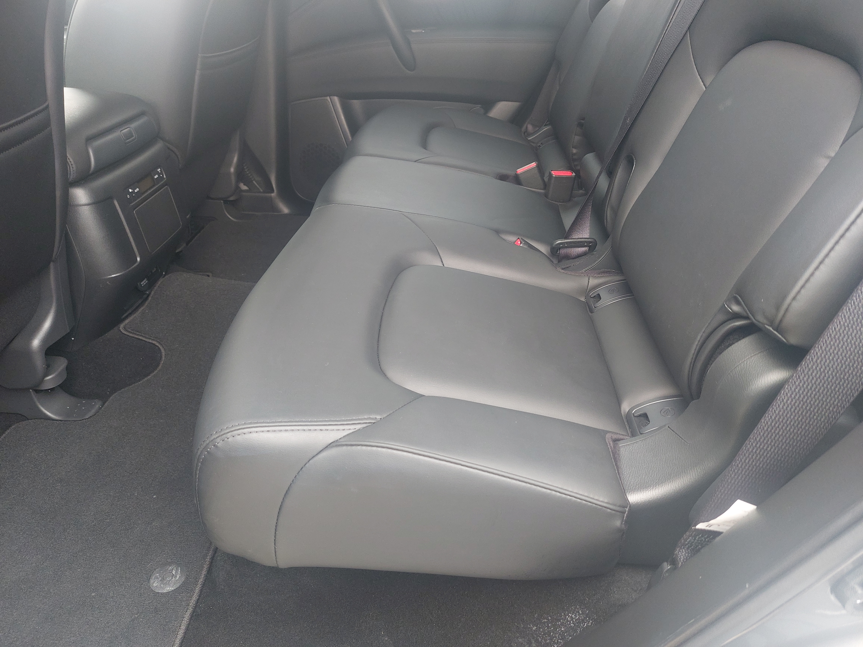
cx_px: 432
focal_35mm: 24
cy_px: 324
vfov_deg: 56.8
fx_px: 598
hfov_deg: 71.6
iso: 250
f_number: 1.8
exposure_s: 1/60
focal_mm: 5.23
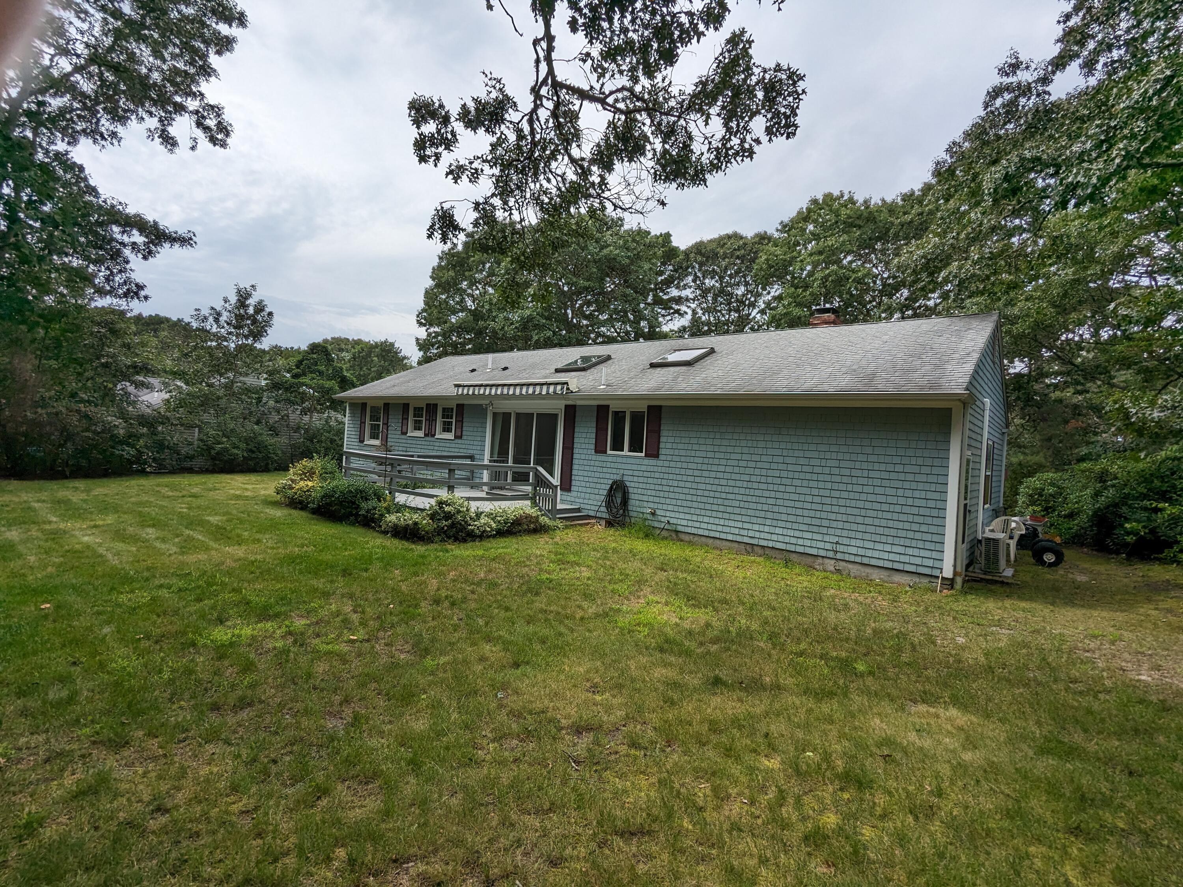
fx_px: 547
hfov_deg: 94.5
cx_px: 592
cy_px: 444
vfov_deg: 78.1
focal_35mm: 16
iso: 49
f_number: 2.2
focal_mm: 2.35
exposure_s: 1/2381
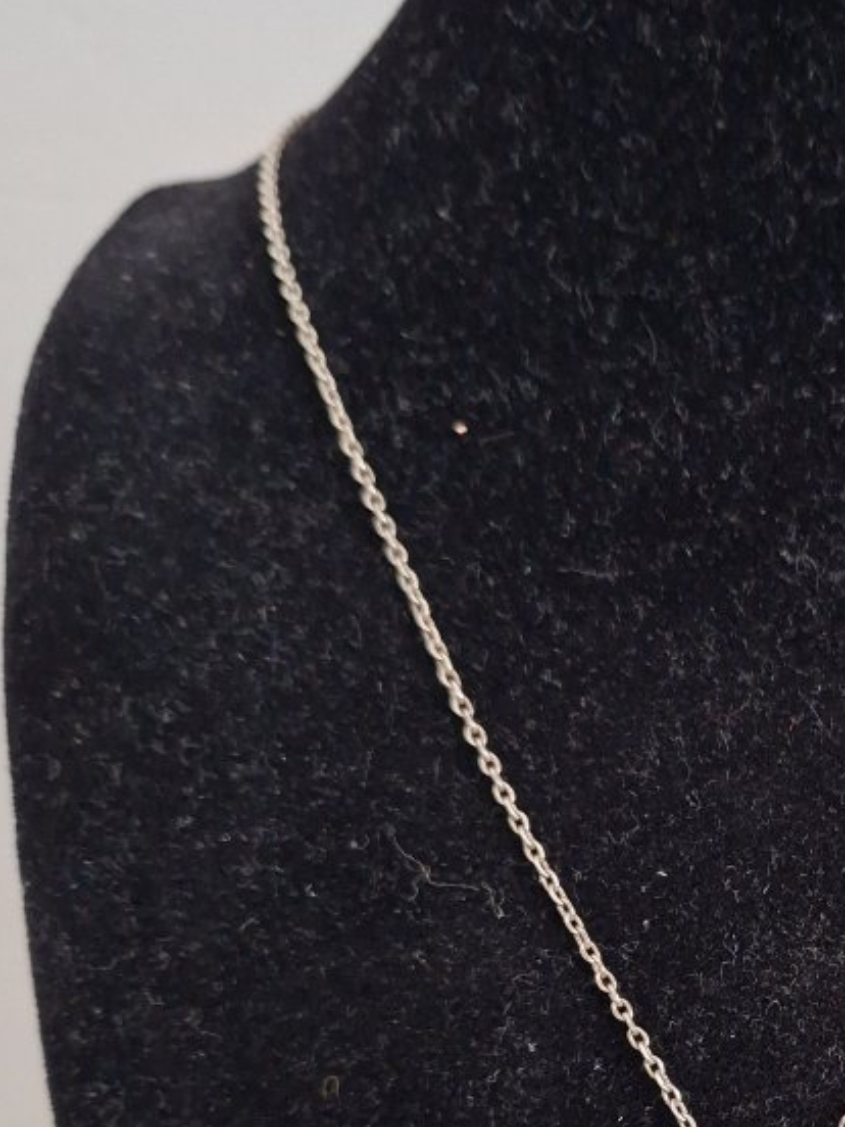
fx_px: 1627
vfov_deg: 35.9
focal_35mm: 50
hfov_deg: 26.9
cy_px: 1011
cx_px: 910
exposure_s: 1/20
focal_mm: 5.54
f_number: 1.8
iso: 1000
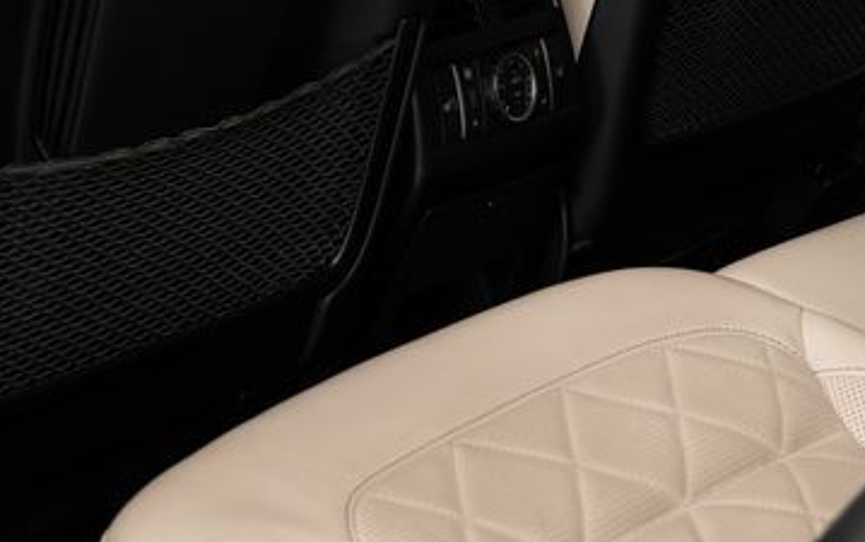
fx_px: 2690
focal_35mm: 114
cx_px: 462
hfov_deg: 18.3
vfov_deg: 11.1
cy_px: -280
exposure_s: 1/80
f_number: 4.2
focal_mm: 32
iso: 160
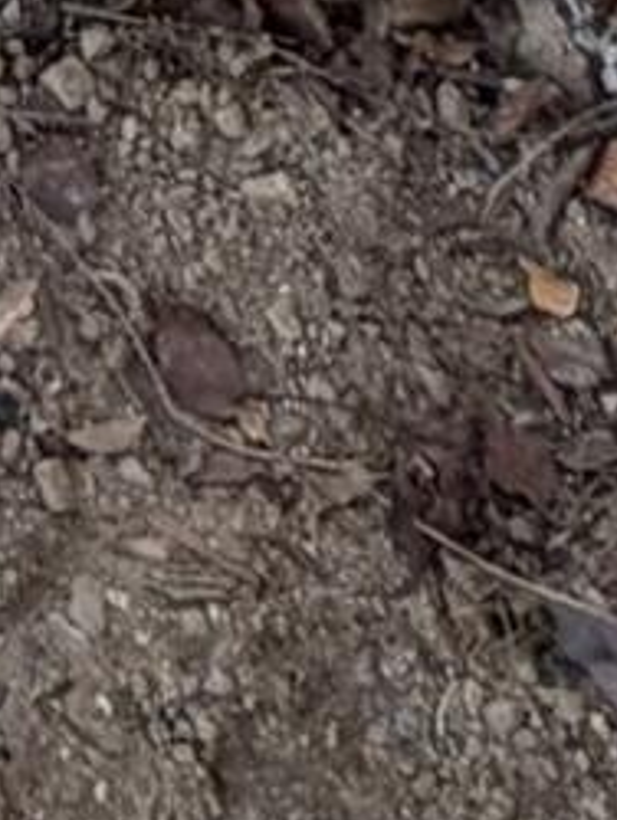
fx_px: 2657
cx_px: -384
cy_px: -1732
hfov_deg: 12.4
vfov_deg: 10.7
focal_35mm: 112
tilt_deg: -18.1
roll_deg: -4.5
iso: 64
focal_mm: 2.22
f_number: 2.2
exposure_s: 1/239
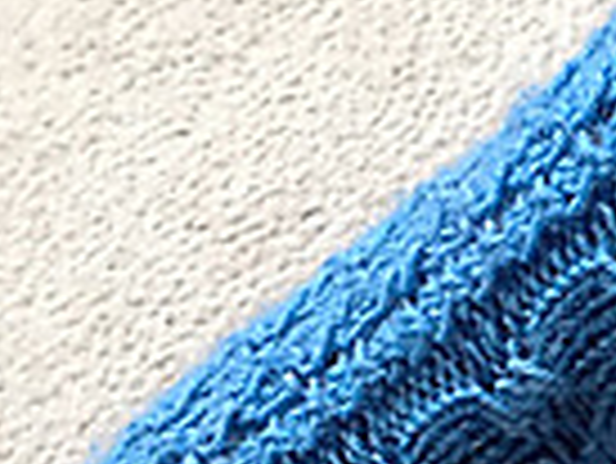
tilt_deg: -48.1
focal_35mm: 163
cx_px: 697
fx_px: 2903
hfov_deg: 11.9
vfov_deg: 9.1
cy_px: 478
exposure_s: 1/15
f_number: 2.4
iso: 160
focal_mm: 4.28
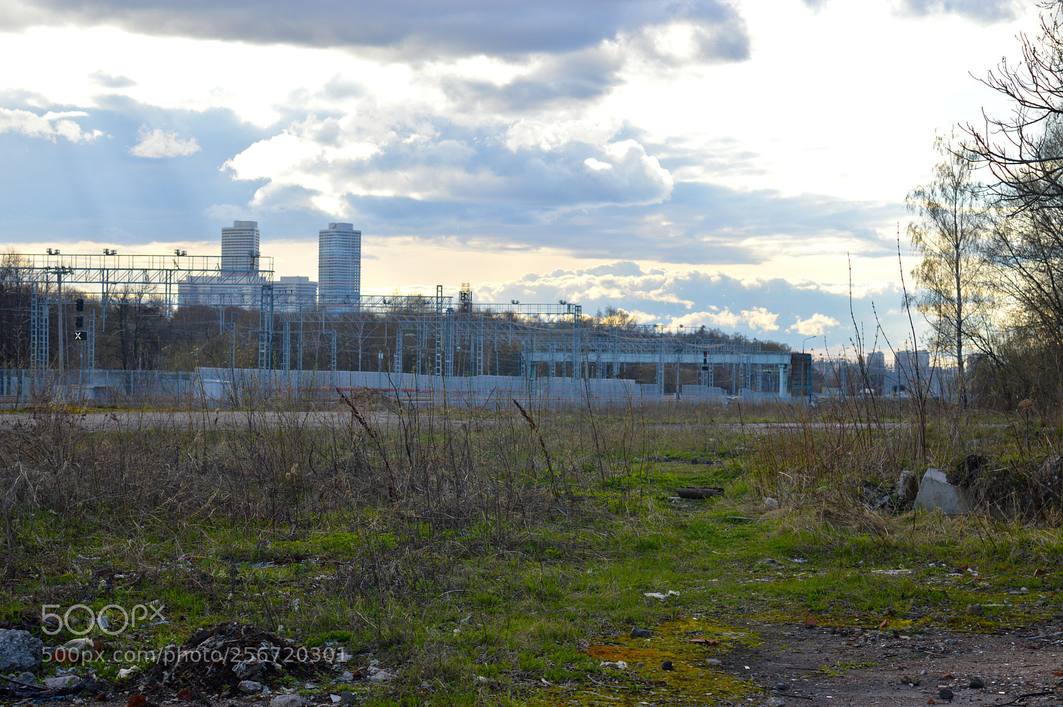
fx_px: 2434
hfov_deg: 24.6
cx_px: 532
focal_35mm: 82
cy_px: 354
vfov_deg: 16.5
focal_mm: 55
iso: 100
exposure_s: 1/160
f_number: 6.3
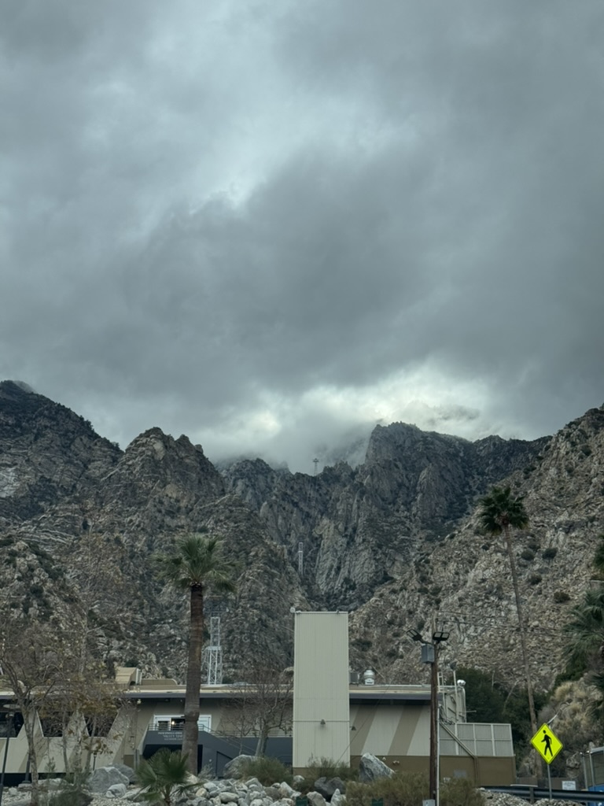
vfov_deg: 39.7
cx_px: 302
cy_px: 403
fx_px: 1117
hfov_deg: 30.3
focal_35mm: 48
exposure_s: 1/3257
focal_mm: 6.76
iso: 64
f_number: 1.78
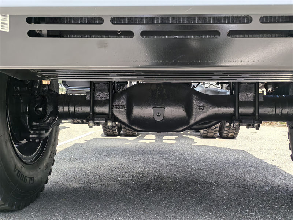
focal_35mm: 40
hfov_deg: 46.8
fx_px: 339
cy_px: 110
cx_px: 146
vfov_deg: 36.0
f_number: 2
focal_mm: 5.75
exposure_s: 1/1305
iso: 50
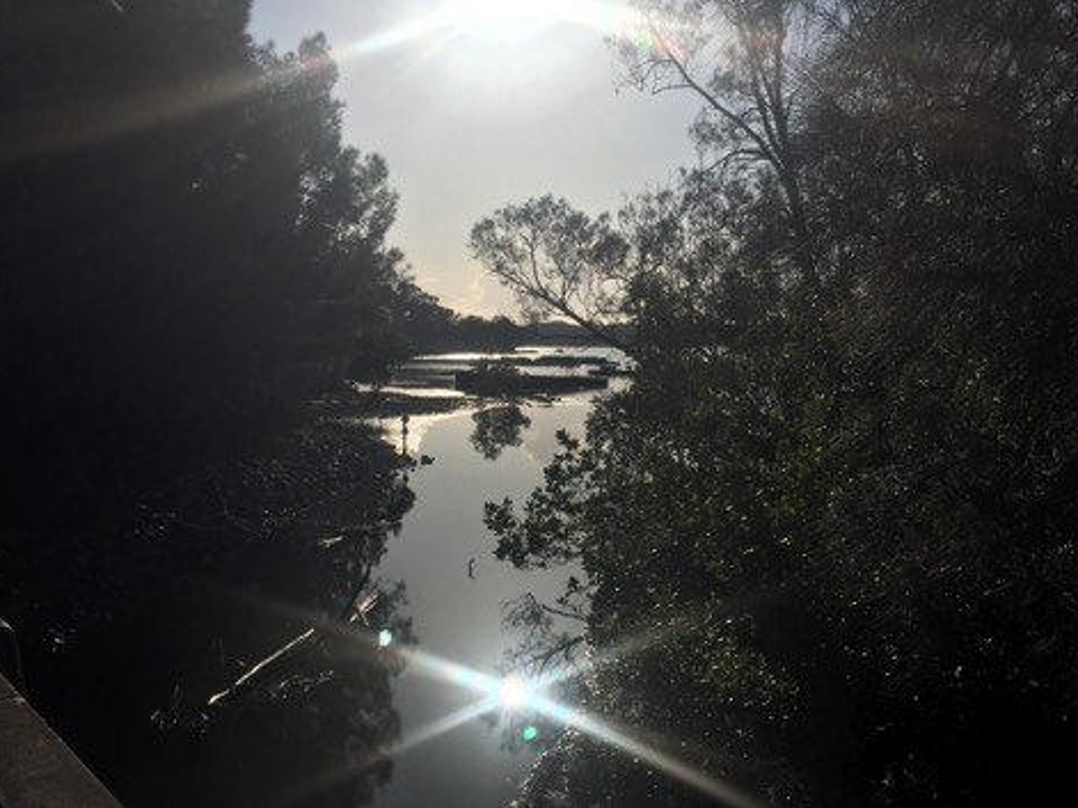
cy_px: 366
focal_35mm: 32
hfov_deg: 56.8
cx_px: 526
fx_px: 996
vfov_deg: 44.1
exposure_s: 1/9901
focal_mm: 4.15
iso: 32
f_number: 2.2
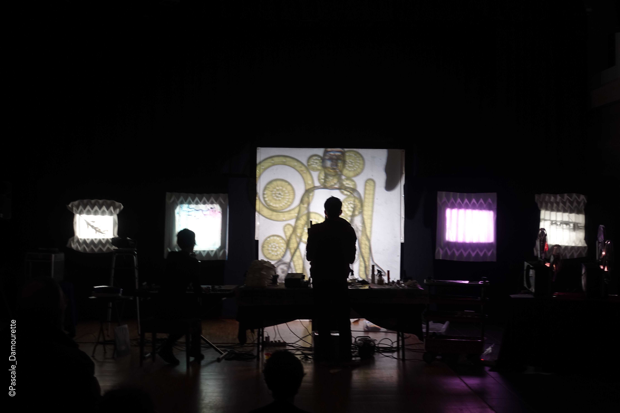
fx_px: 809
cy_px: 206
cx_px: 310
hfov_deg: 41.9
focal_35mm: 47
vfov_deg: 28.6
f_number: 2.8
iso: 125
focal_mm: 17.27
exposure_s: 1/8
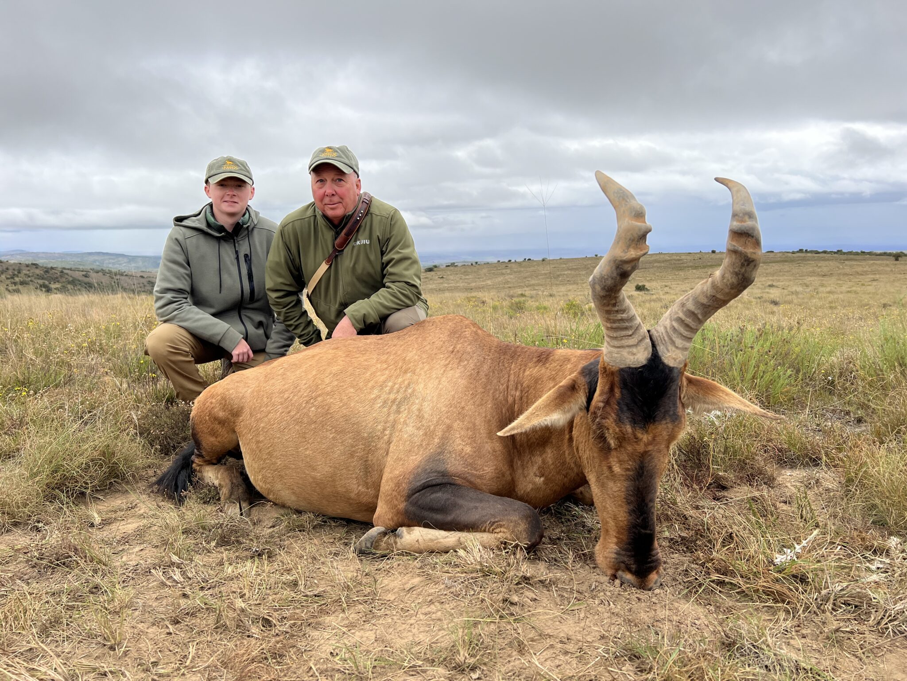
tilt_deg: -9.1
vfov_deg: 53.1
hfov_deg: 67.3
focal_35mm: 26
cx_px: 454
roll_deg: +1.0
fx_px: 681
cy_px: 340
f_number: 1.5
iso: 50
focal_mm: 5.7
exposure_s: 1/909
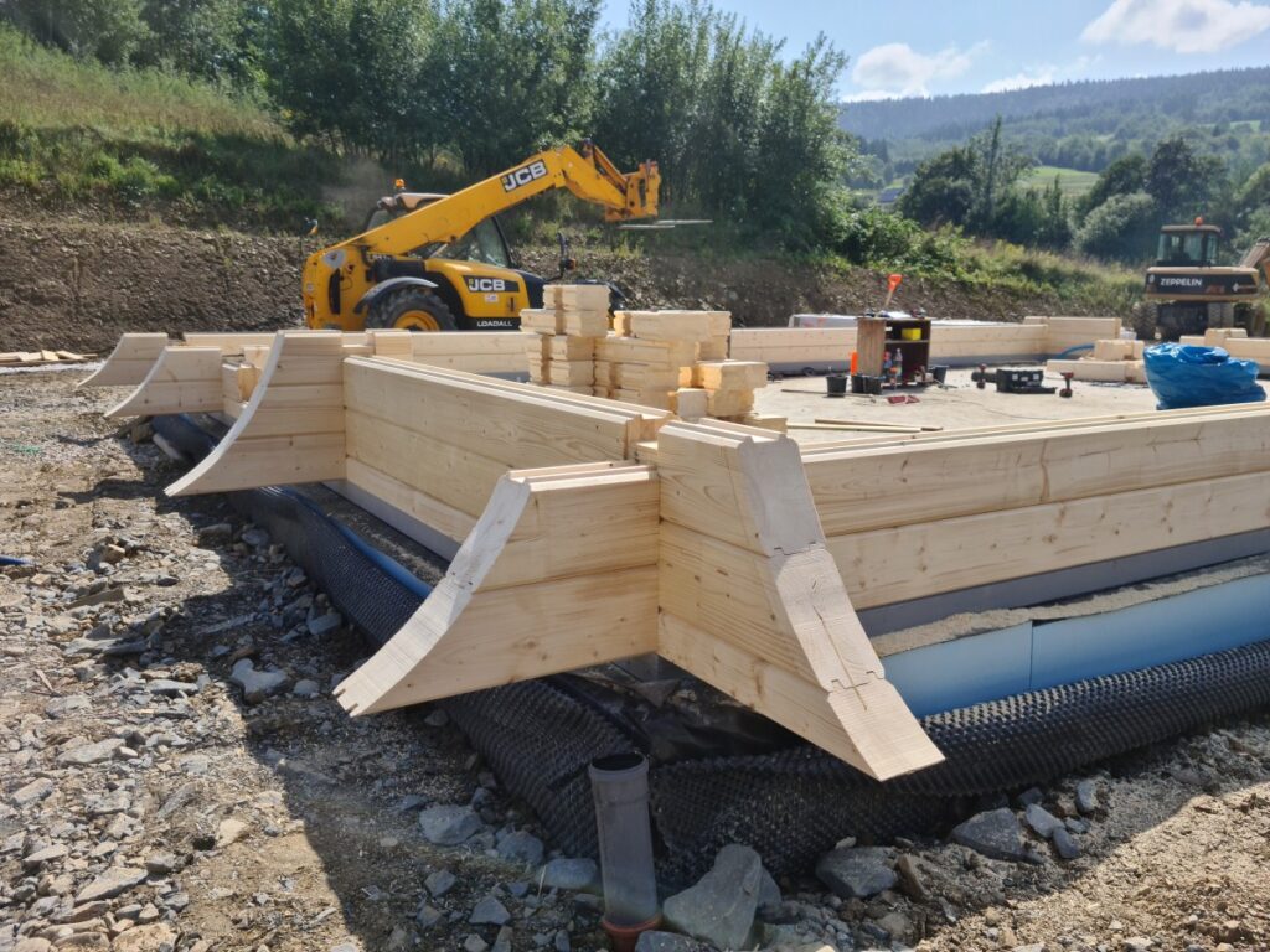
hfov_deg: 65.3
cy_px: 476
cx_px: 635
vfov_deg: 51.4
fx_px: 991
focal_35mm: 27
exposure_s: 1/972
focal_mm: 5.9
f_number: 2
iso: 25
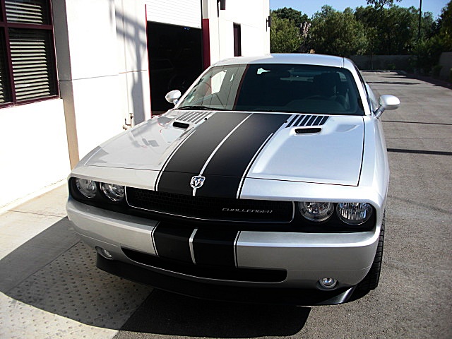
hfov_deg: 51.4
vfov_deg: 39.7
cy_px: 170
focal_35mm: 36
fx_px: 470
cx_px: 226
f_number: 2.8
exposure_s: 1/1000
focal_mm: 6.3
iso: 50
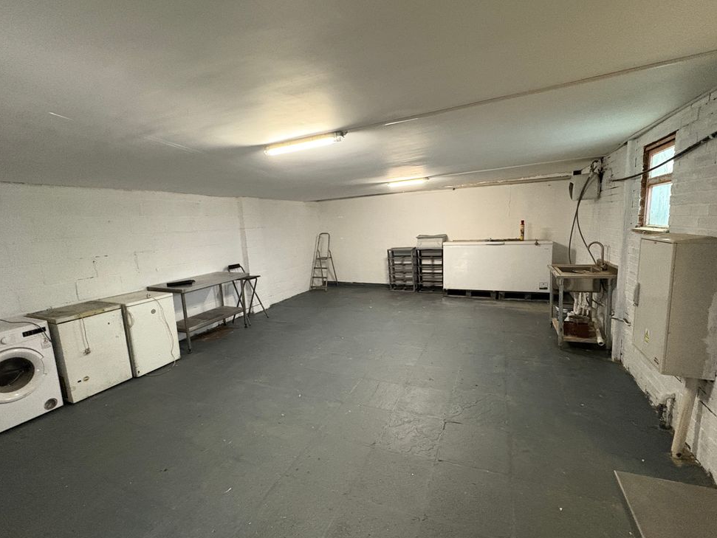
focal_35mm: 16
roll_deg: +3.2
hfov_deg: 94.5
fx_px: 332
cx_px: 360
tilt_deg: -9.1
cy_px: 272
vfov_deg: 78.1
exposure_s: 1/50
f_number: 2.2
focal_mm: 2.22
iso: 800
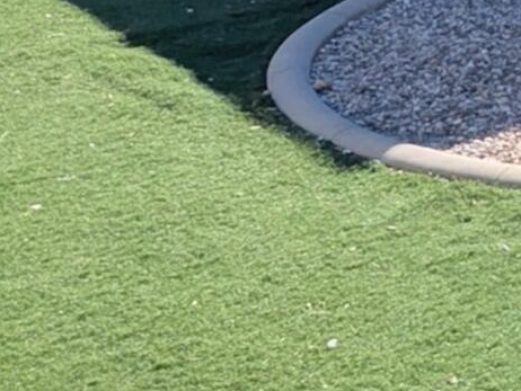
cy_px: -96
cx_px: 1095
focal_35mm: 104
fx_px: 1566
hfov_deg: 14.8
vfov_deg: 13.8
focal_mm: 2.35
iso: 51
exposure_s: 1/1789
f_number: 2.2
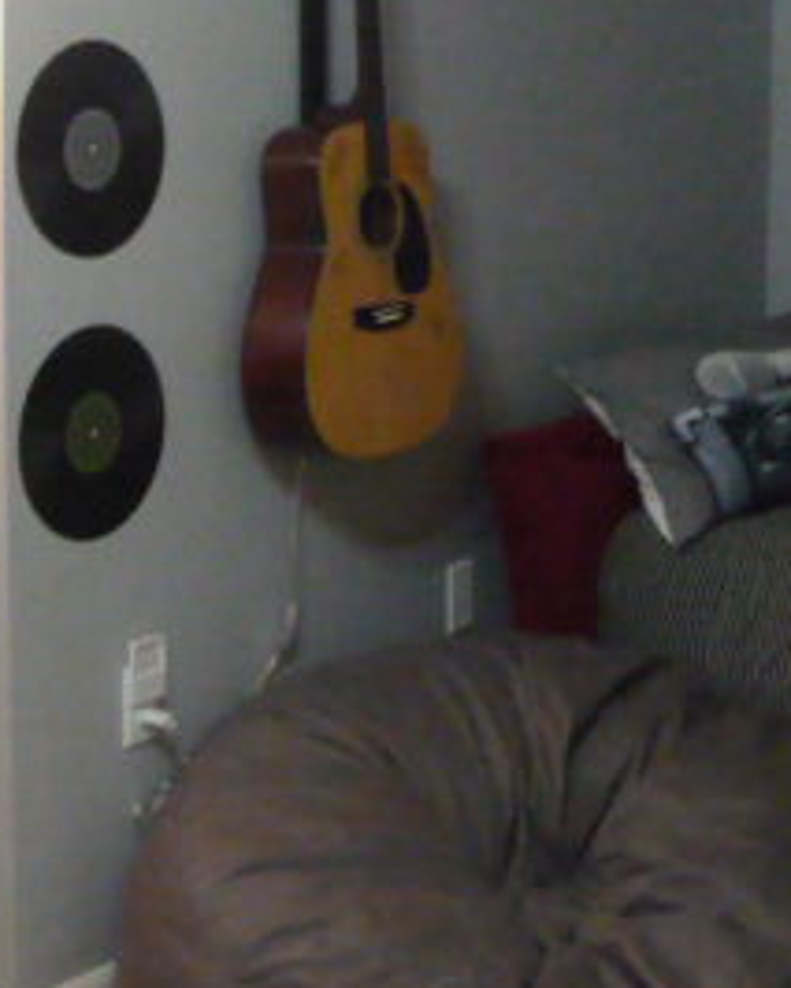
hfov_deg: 15.9
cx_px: 895
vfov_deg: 20.1
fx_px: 2749
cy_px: 145
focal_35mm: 94
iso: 800
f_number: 3.3
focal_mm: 4.7
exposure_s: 1/40
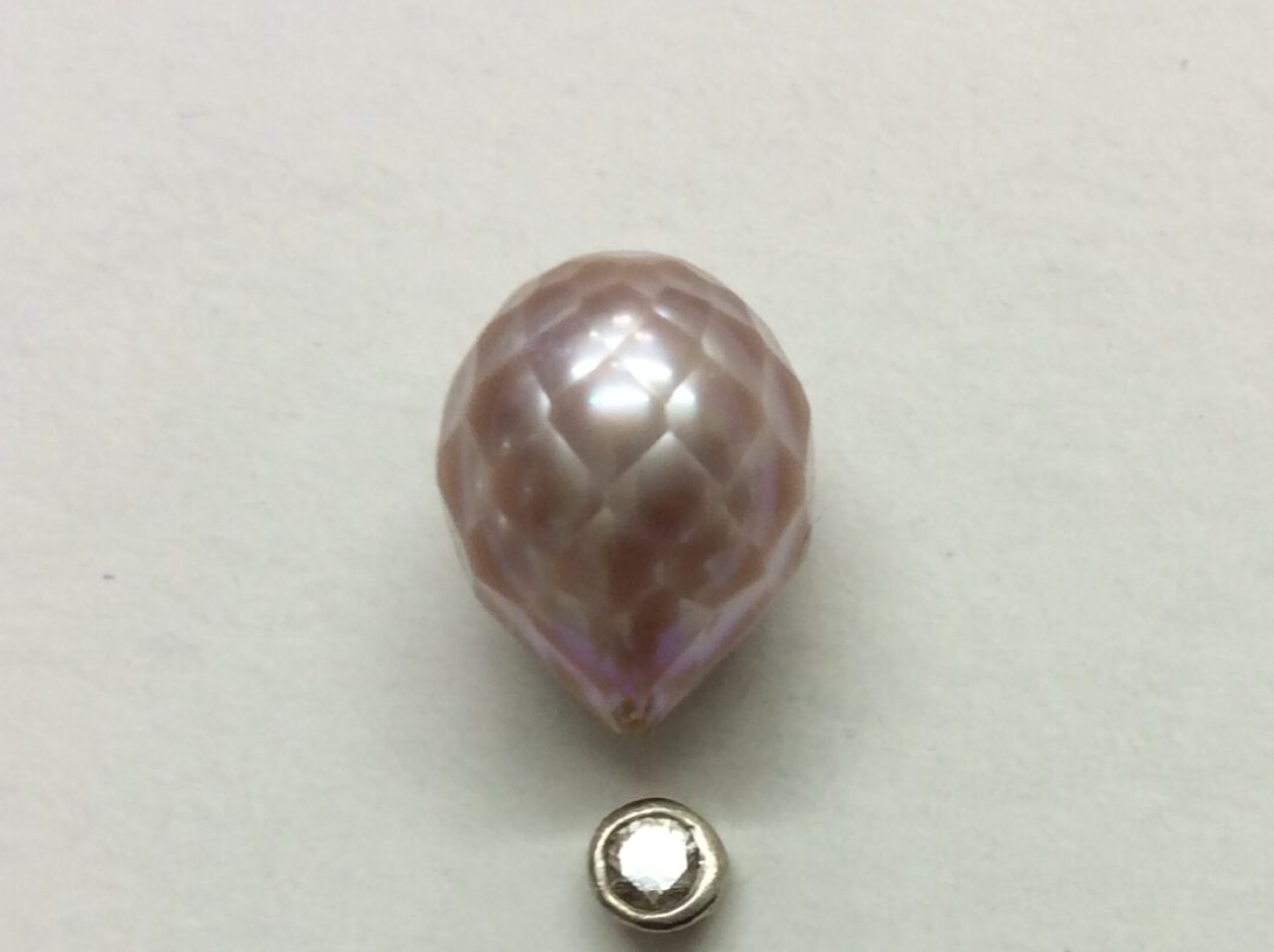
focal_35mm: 75
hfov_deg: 25.9
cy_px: 890
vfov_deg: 19.2
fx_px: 2757
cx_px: 842
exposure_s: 1/25
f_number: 2.4
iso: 32
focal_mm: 3.3
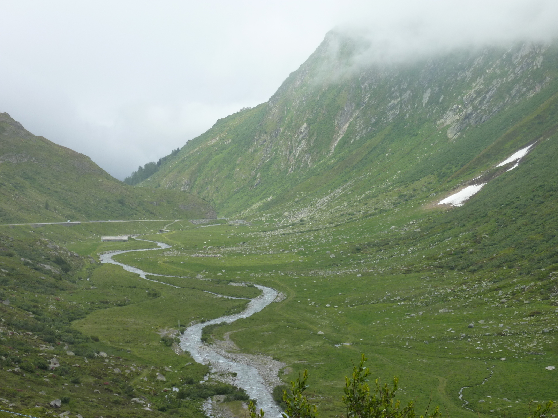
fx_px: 1080
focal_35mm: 67
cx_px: 279
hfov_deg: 29.0
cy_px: 209
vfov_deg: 21.9
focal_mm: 11
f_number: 4.1
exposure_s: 1/400
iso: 125
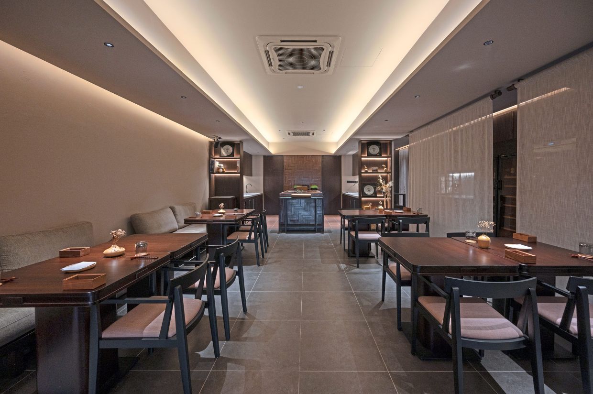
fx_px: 230
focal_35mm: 14
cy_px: 197
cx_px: 296
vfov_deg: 81.1
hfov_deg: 104.3
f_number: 5.6
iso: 800
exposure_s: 1/30
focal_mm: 14
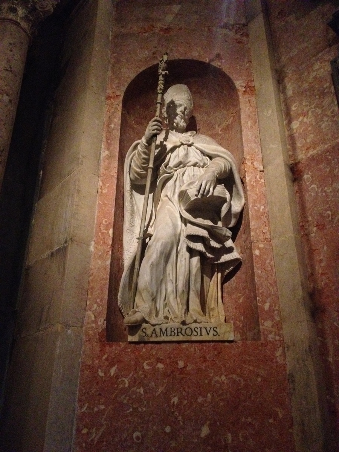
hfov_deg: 40.7
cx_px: 170
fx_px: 457
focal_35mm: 35
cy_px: 226
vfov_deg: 52.6
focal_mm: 4.28
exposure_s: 1/15
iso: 800
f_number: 2.4
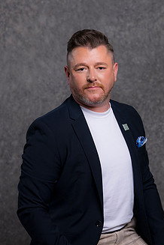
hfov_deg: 11.7
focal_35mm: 117
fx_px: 799
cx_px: 101
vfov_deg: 17.5
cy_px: 148
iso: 100
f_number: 5
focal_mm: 85
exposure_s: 1/200
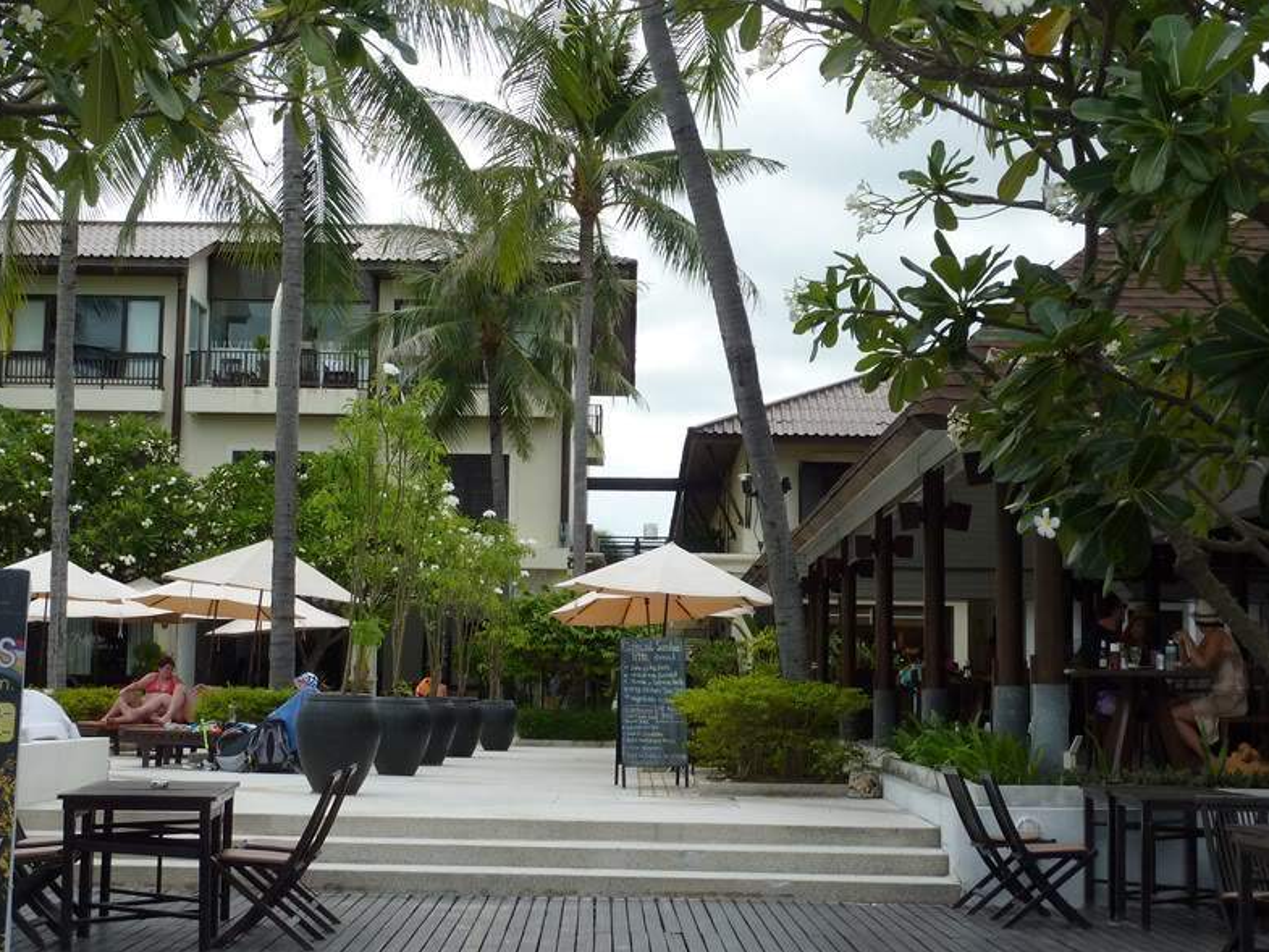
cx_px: 637
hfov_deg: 35.5
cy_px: 483
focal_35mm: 54
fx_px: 1980
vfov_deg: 27.0
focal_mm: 7.3
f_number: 4.5
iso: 80
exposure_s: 1/500
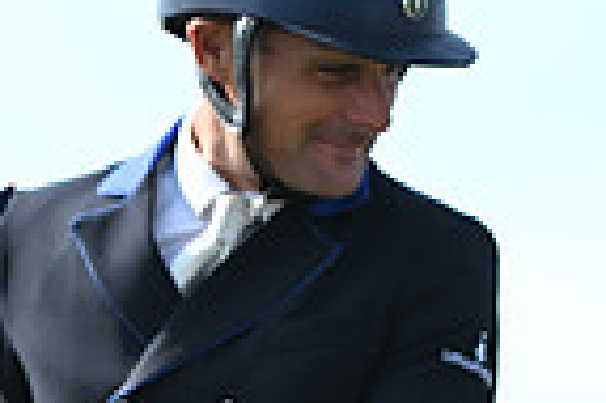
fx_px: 5801
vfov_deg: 4.0
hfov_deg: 5.9
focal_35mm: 345
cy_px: 558
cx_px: -420
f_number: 5
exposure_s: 1/1250
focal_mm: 85
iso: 500
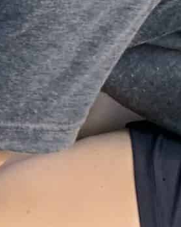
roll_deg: +2.6
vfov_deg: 10.0
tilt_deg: -19.7
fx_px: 1246
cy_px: -121
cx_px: -202
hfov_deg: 7.9
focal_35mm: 186
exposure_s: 1/95
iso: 100
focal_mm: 4.25
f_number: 1.8
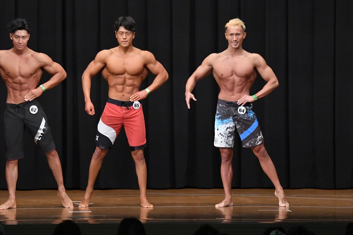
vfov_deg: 6.8
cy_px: 118
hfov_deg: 10.2
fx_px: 1980
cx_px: 176
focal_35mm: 202
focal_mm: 135
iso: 8000
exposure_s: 1/400
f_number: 5.6
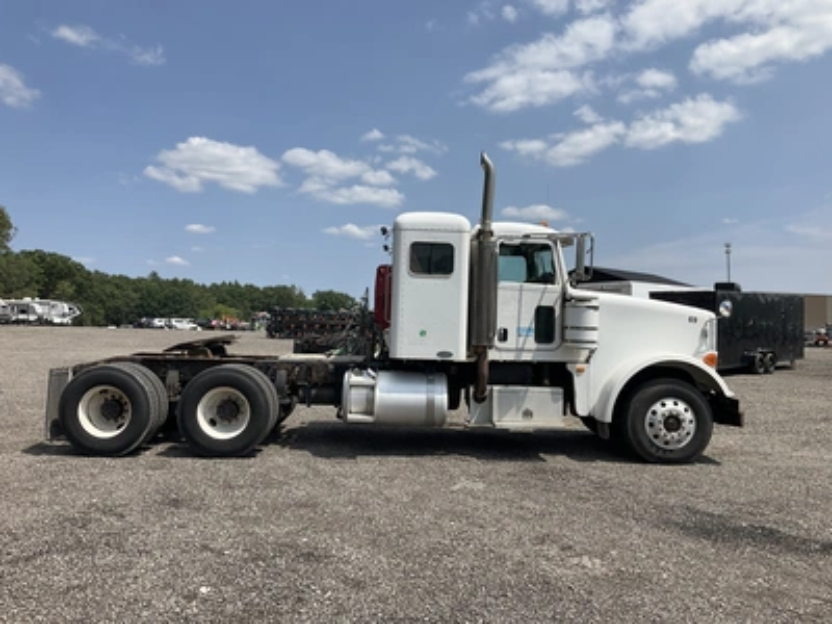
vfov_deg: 48.2
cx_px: 416
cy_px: 312
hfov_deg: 61.7
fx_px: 697
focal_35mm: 29
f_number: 1.8
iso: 25
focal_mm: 3
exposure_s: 1/2801
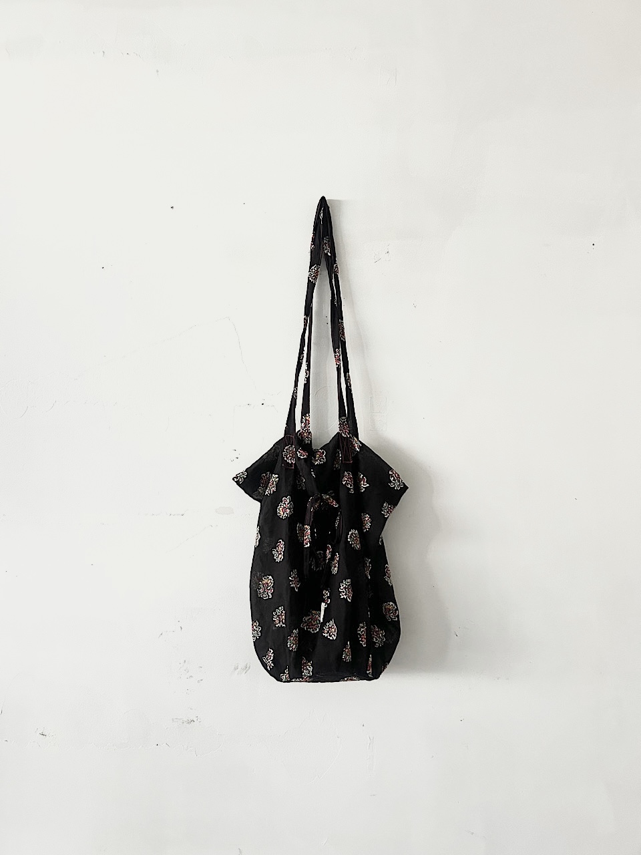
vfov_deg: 67.3
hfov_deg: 53.1
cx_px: 320
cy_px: 428
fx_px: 642
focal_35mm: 26
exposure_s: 1/60
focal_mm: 5.7
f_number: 1.5
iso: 320
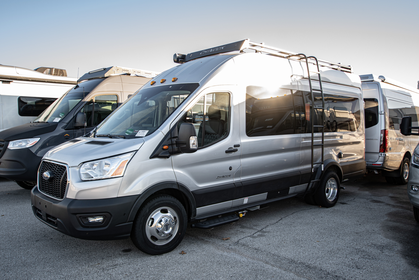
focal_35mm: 30
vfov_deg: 43.6
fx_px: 349
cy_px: 140
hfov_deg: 61.9
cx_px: 210
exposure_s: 1/125
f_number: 4
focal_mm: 20
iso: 200
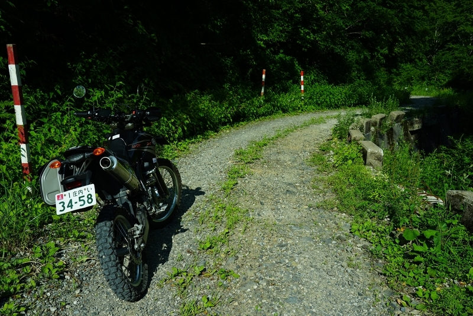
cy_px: 158
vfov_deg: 41.1
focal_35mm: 32
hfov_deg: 58.7
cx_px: 236
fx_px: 421
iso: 100
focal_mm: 32
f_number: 8
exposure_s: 1/100
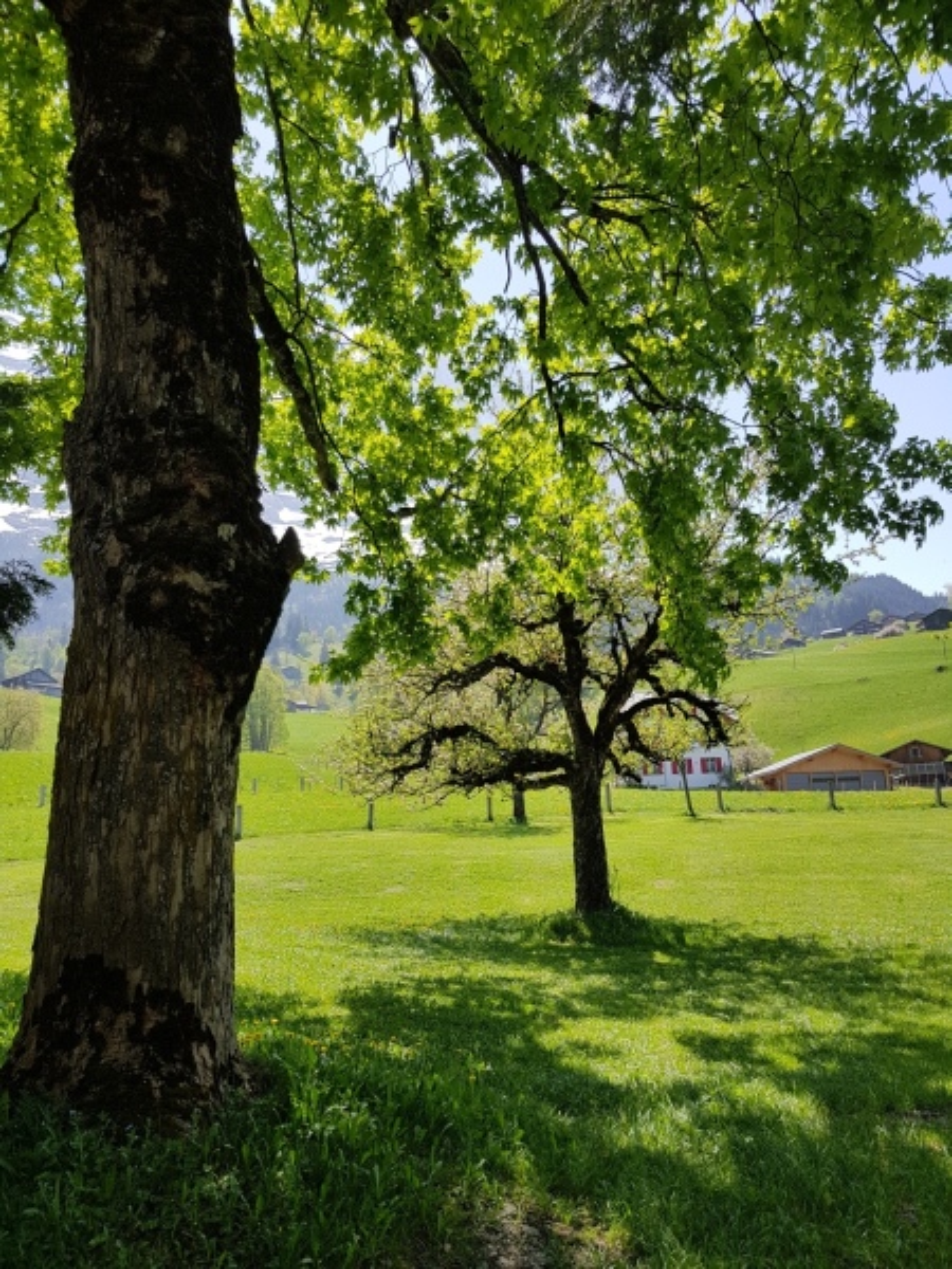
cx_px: 476
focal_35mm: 26
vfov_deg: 67.3
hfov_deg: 53.1
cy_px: 634
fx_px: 953
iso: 40
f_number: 1.7
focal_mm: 4.2
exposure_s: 1/1540
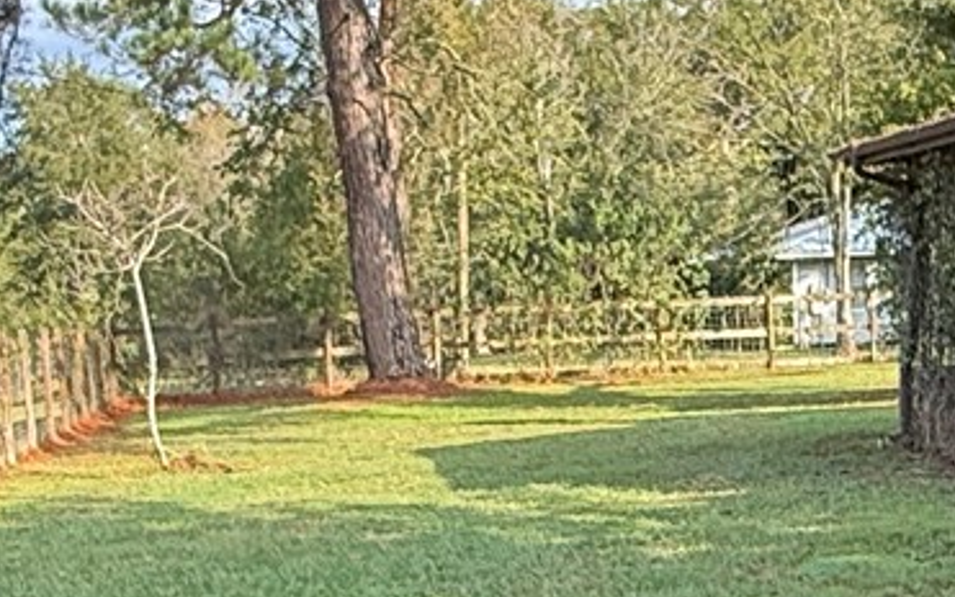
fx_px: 2135
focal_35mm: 82
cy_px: 543
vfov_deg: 15.7
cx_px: 677
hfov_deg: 25.0
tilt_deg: -5.3
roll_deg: +1.9
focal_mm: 2.22
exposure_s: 1/498
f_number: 2.2
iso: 64
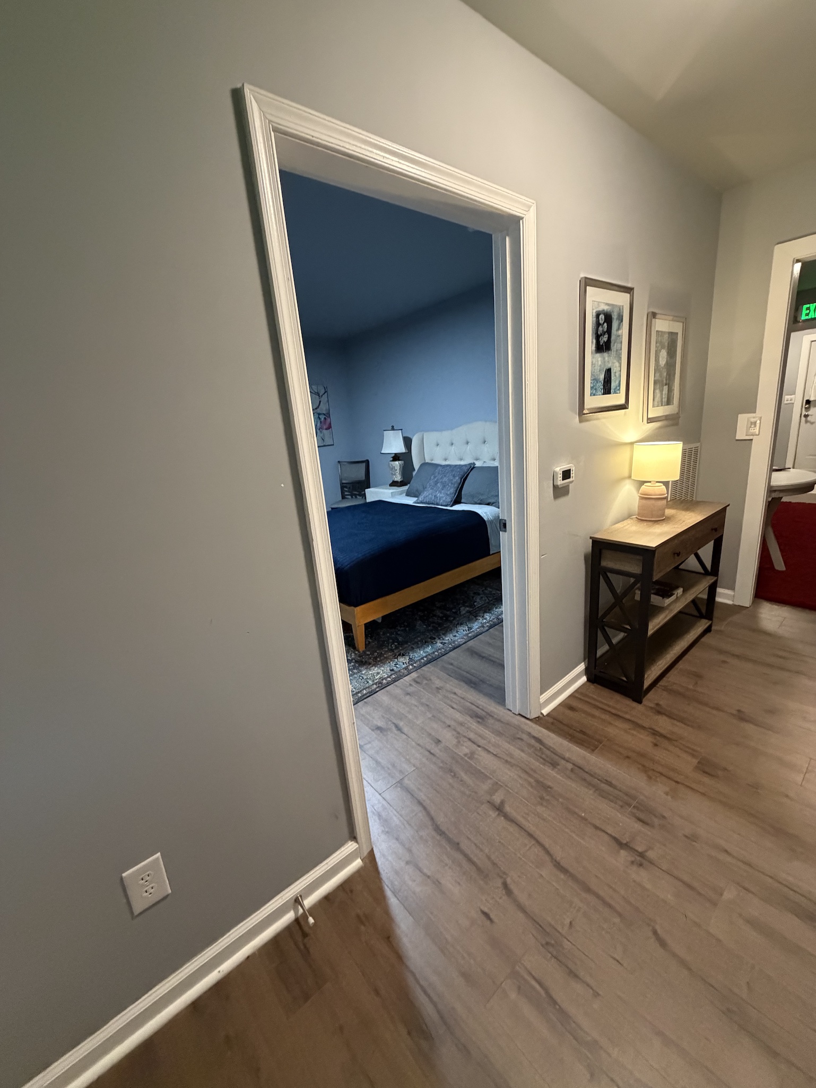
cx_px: 408
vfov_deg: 102.1
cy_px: 544
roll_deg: +4.2
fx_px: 440
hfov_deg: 85.7
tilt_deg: -14.7
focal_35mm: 14
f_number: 2.2
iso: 800
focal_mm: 2.22
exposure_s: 1/60
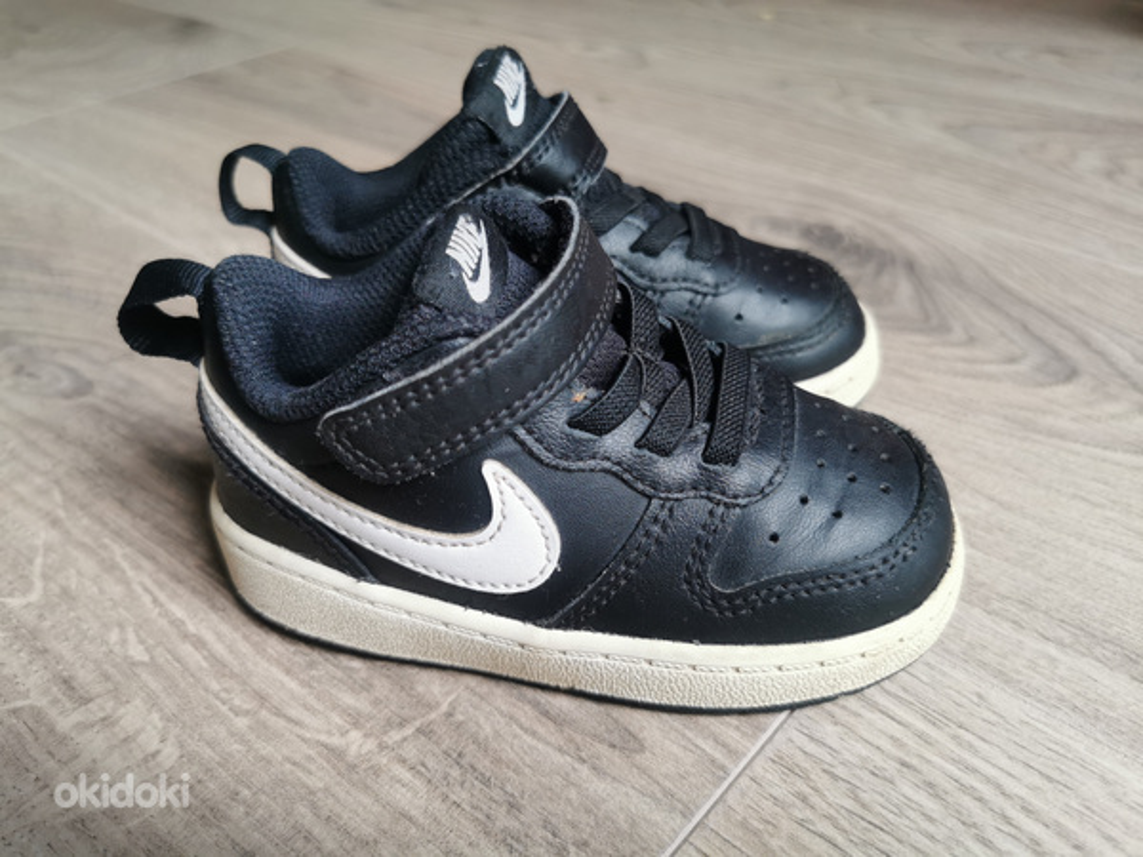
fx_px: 892
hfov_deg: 65.3
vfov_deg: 51.4
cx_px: 572
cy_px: 428
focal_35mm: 27
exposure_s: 1/100
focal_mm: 5.56
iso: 125
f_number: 1.6
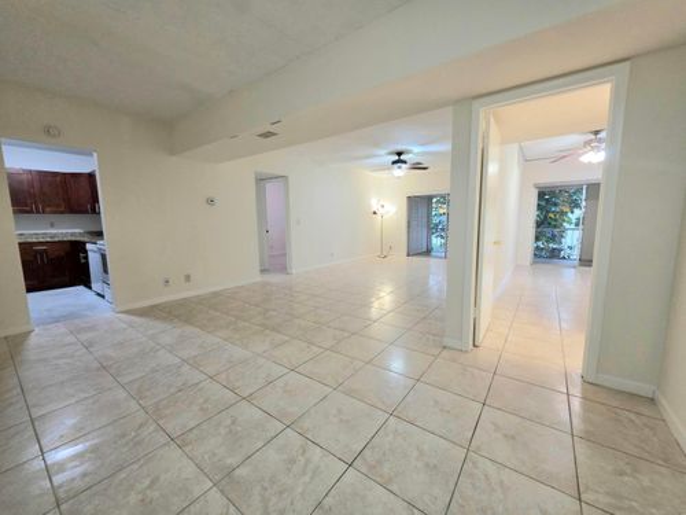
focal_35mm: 13
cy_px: 258
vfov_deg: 89.9
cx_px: 343
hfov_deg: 106.2
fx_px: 258
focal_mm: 2.2
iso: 320
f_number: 1.9
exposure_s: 1/60.2
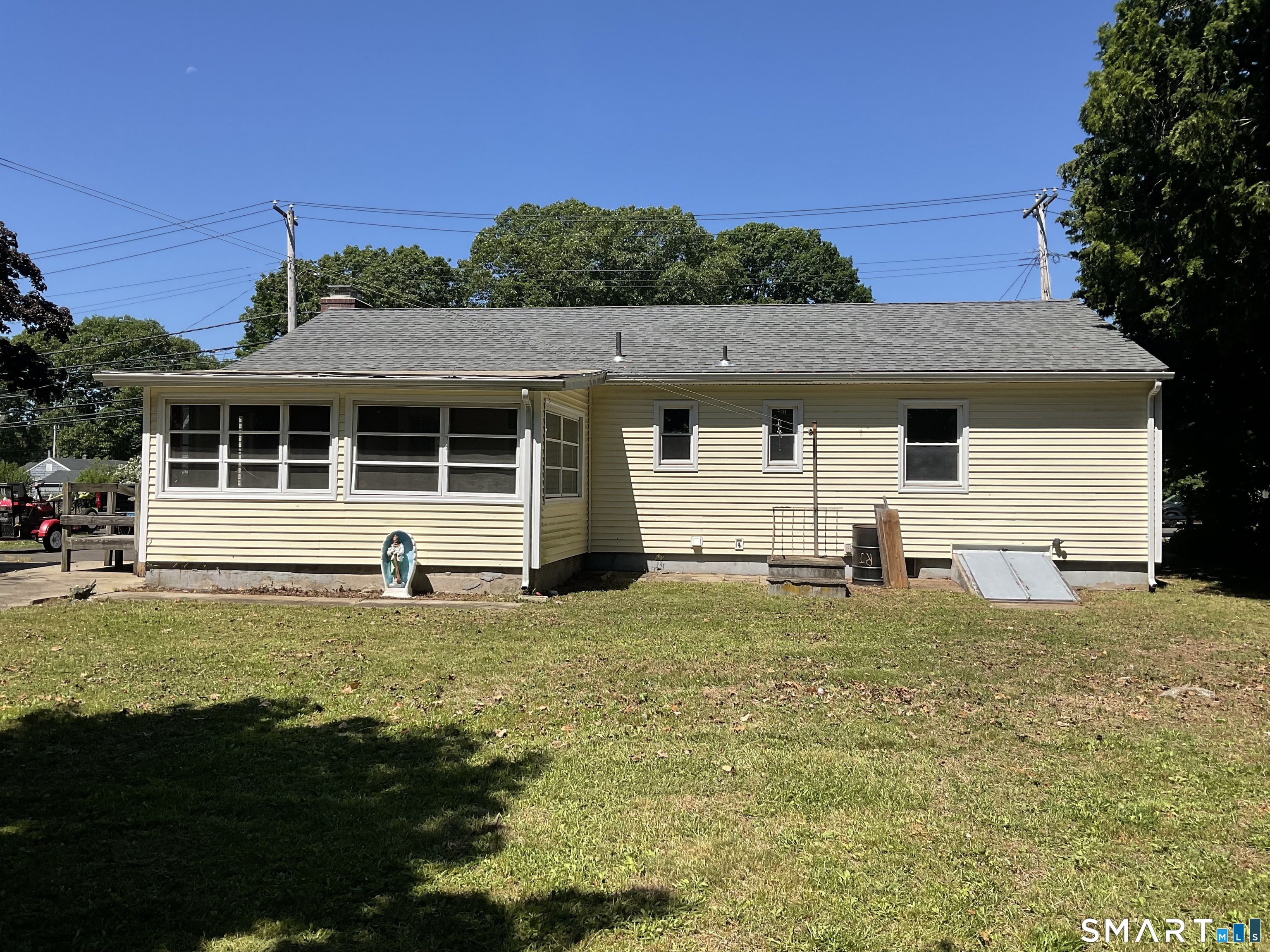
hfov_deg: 61.7
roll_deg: -0.9
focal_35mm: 29
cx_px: 635
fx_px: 1064
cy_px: 476
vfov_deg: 48.2
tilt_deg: +1.6
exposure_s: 1/2141
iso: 16
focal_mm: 3
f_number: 1.8
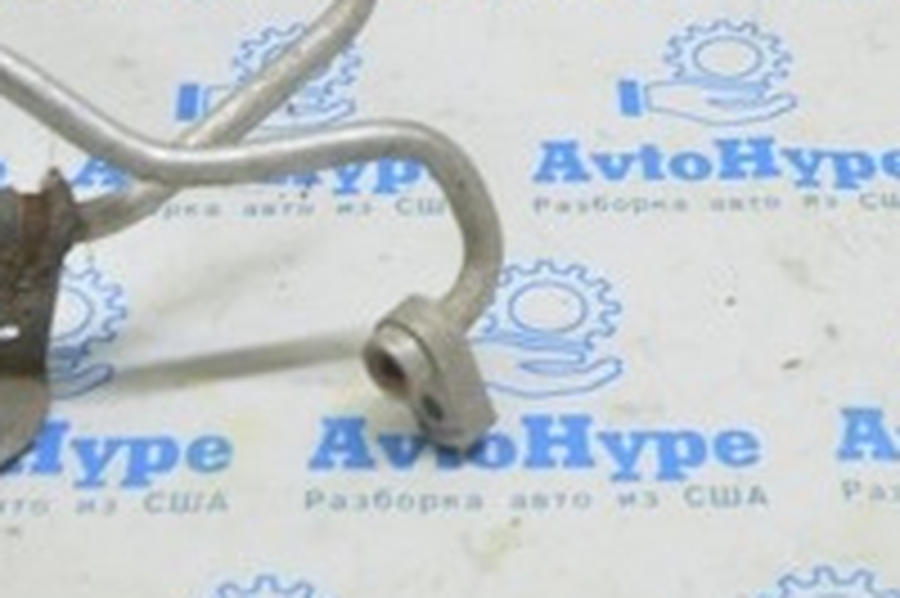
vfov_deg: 13.0
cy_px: -254
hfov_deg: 20.3
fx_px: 2513
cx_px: 450
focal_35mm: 101
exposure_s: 1/20
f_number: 5.6
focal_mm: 21
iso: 400
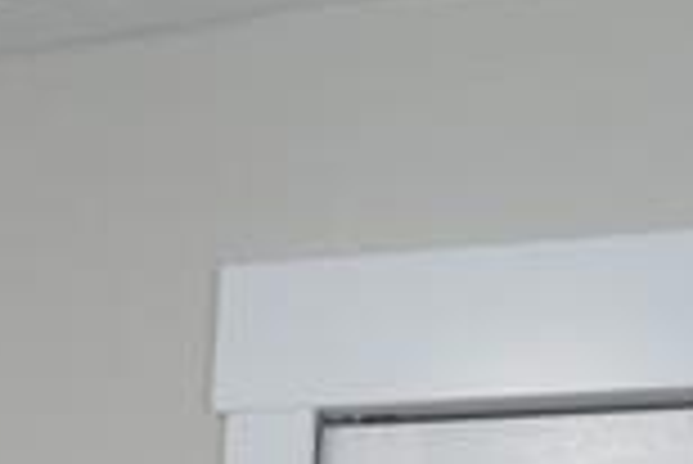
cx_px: 0
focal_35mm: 149
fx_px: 2877
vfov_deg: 8.4
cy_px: 1158
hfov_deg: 13.5
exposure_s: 1/60
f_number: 4
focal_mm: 15
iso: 800
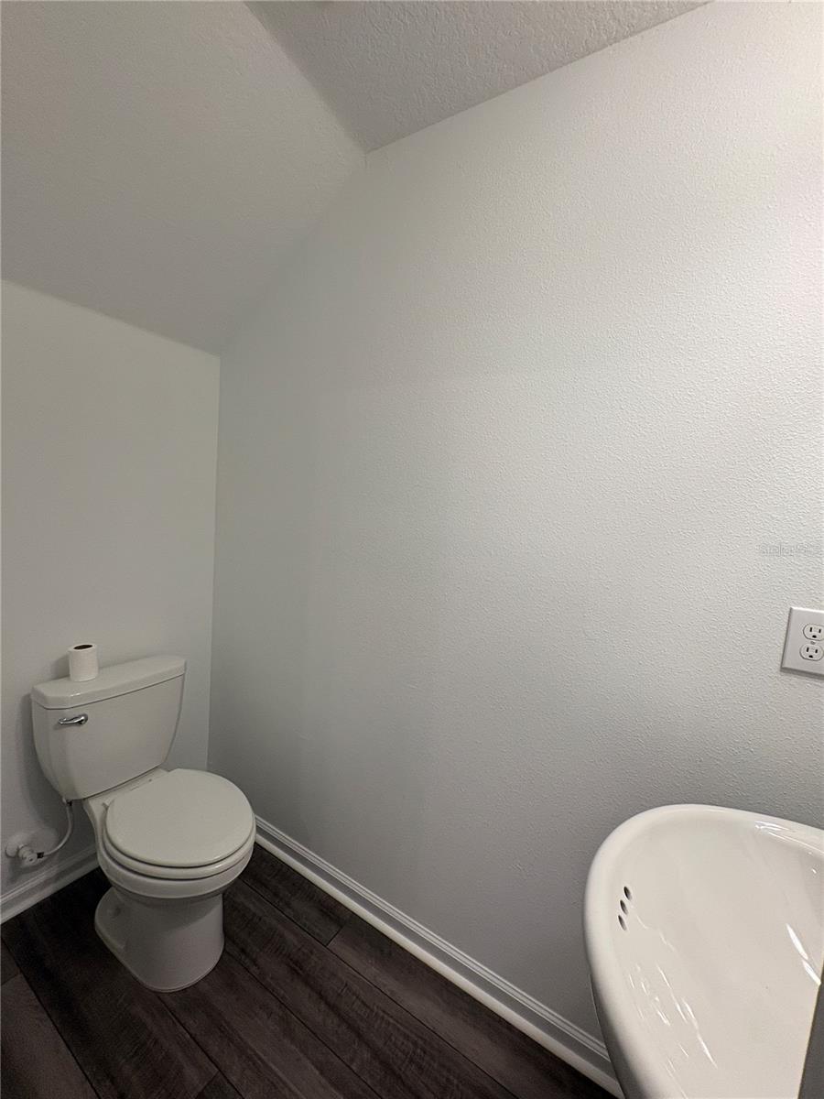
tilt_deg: -5.2
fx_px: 444
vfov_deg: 102.1
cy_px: 550
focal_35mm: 14
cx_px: 412
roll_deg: -4.7
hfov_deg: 85.7
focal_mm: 2.22
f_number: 2.2
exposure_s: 1/120
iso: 125
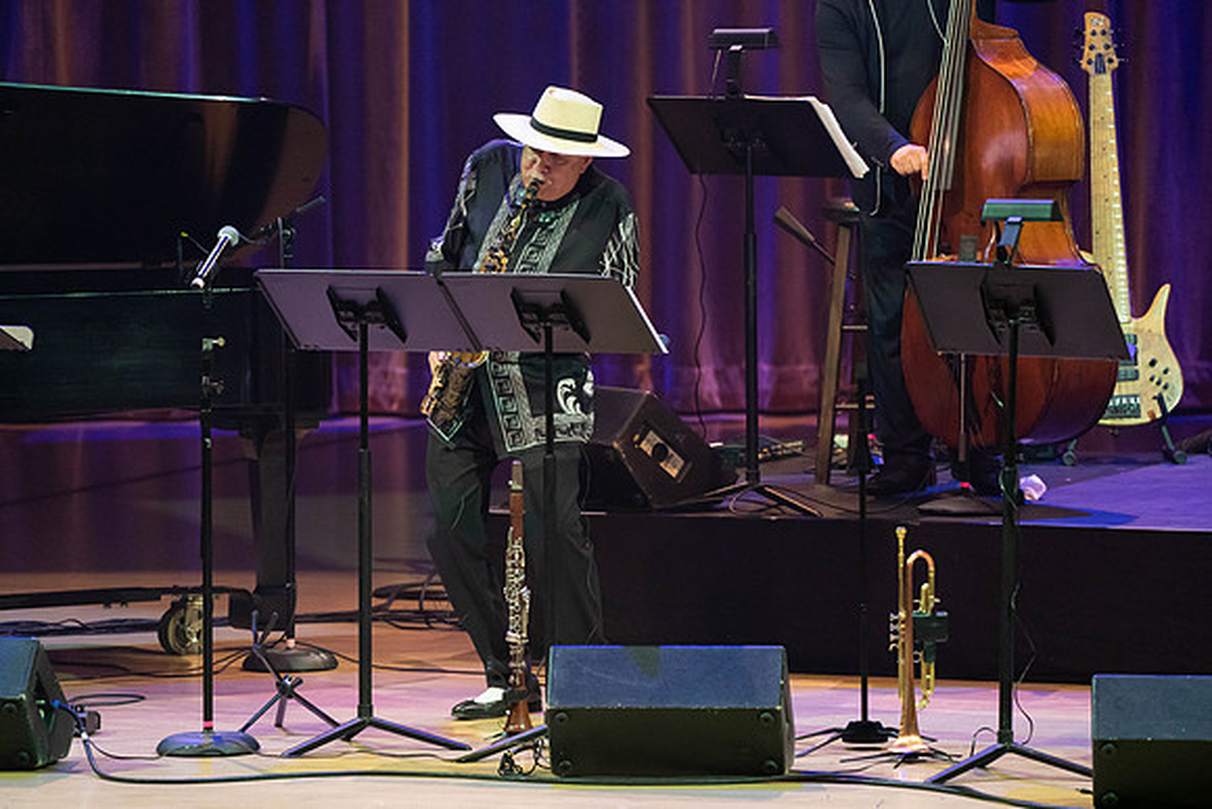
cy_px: 404
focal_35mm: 373
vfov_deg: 3.7
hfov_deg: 5.5
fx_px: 12560
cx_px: 606
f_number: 5.6
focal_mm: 373
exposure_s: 1/250
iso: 3200
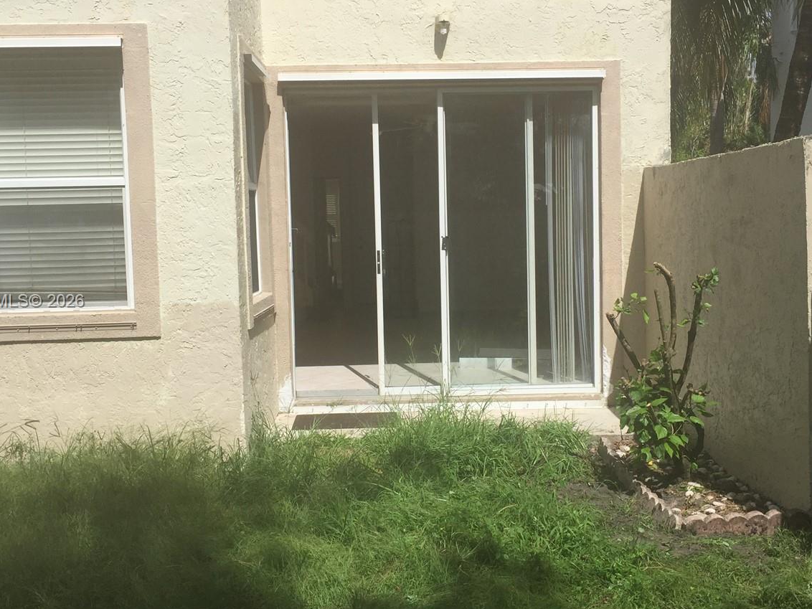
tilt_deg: -4.8
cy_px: 302
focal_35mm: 41
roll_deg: +0.6
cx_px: 435
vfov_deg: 35.1
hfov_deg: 45.7
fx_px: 962
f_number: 2.2
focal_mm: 4.15
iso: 32
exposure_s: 1/3049
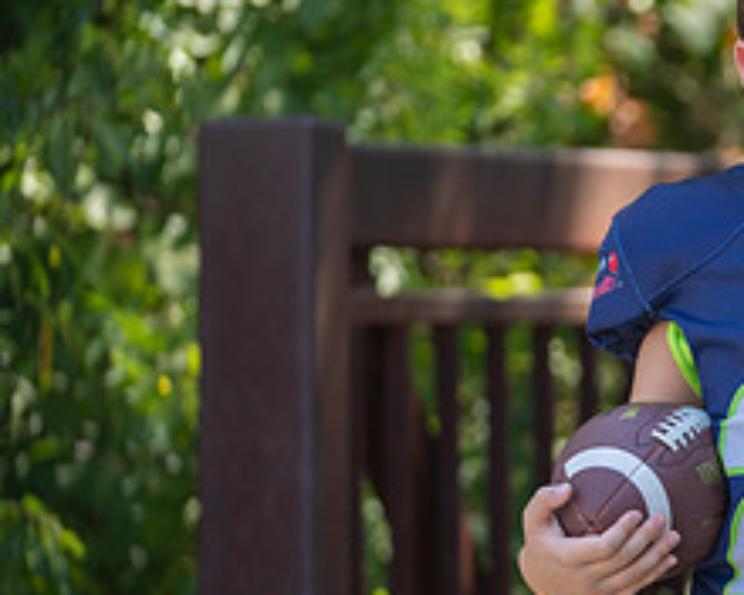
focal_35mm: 284
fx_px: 6254
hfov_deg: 6.8
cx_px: 920
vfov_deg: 5.4
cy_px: 353
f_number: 2.8
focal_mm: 115
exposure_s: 1/320
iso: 100
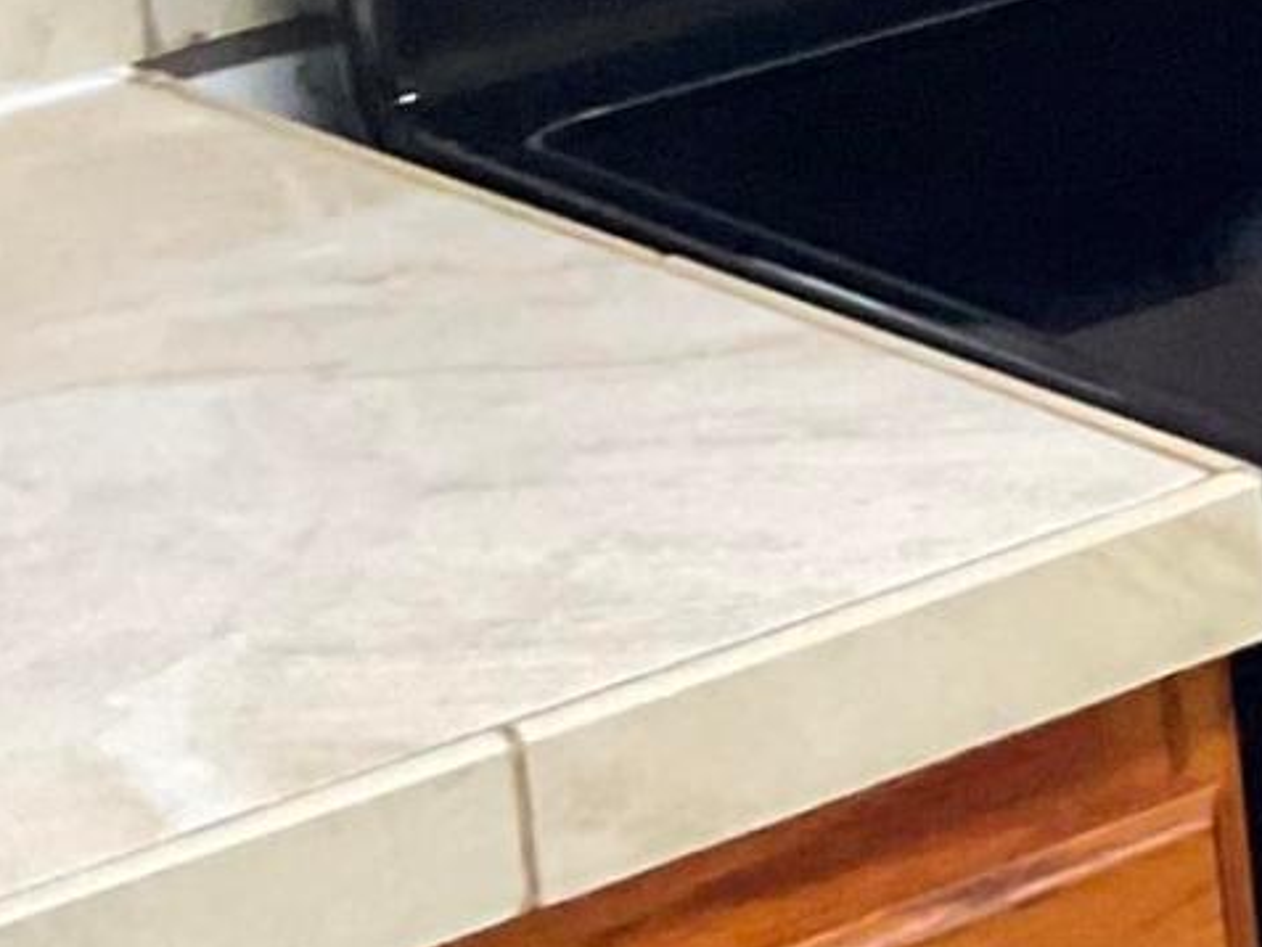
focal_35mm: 175
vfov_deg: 8.3
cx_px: 2638
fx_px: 6382
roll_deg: +2.6
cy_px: -587
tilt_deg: -11.7
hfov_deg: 10.3
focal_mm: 3
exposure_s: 1/60
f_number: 1.8
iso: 200
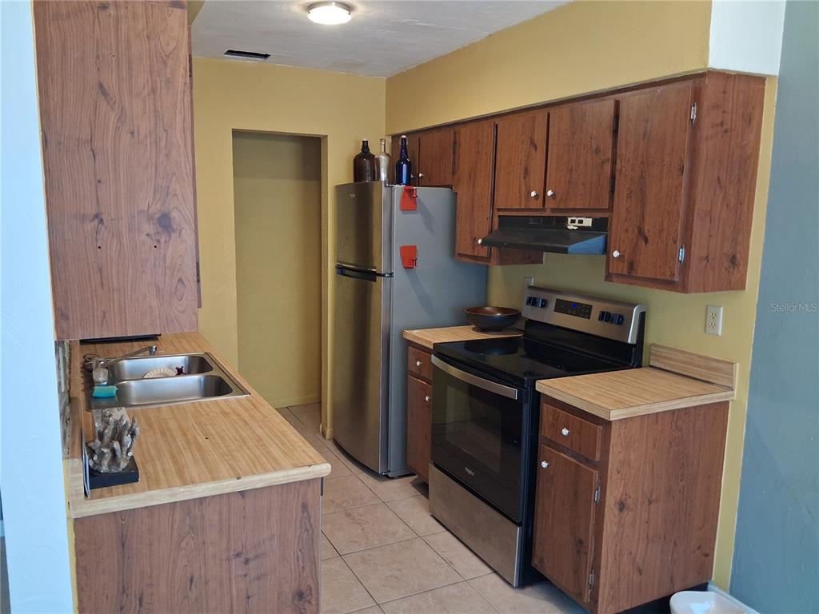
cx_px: 410
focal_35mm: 27
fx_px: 639
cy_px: 307
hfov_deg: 65.3
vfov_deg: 51.4
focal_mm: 4
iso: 320
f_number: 1.8
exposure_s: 1/60
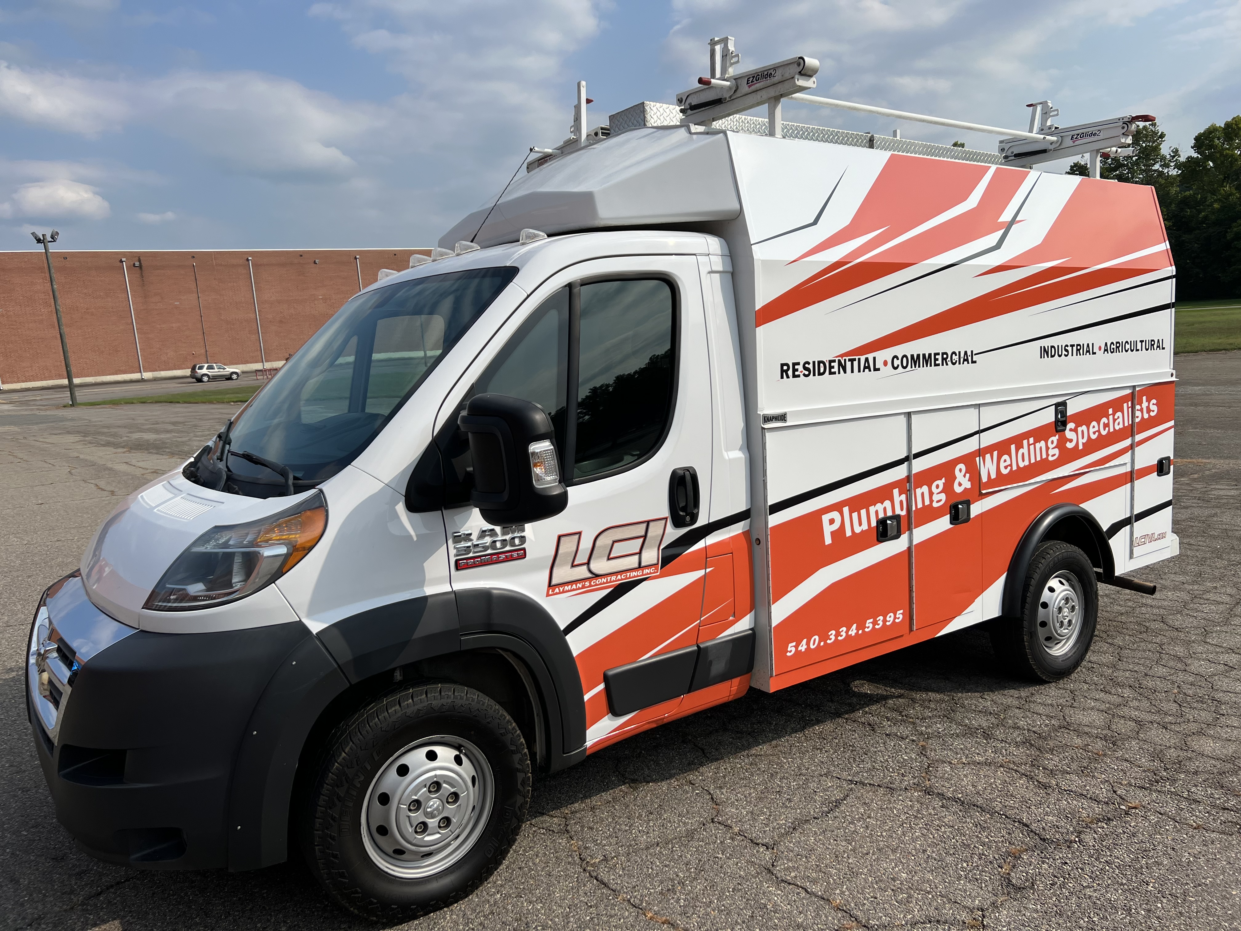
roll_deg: +4.6
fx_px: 932
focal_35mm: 26
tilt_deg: -9.3
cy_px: 466
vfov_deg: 53.1
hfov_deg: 67.3
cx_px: 620
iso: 50
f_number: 1.5
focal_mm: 5.7
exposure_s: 1/6993
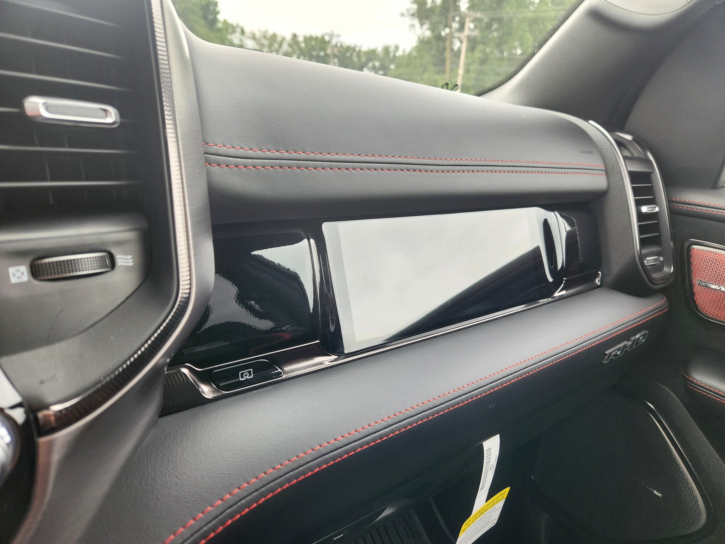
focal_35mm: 23
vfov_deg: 58.9
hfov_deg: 73.9
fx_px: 482
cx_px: 362
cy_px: 272
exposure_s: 1/180
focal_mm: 5.4
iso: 50
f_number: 1.8
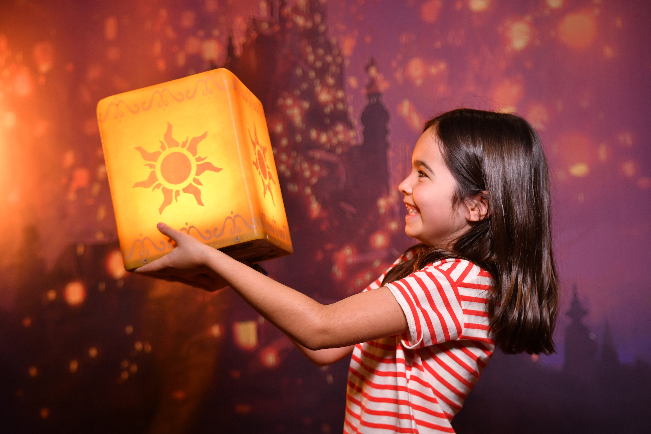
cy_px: 217
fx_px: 940
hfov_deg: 38.2
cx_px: 326
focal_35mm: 52
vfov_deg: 26.0
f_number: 2.8
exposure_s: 1/125
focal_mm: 35
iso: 640
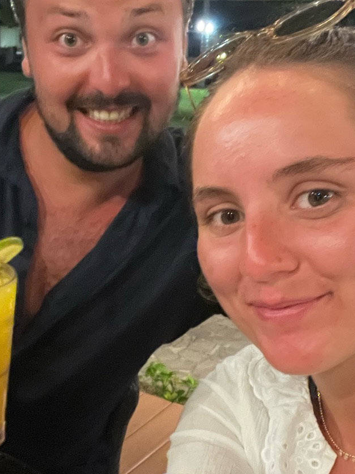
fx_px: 684
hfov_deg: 29.1
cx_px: 162
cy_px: 270
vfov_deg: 38.1
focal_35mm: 50
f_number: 2.2
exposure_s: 1/14
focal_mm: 2.71
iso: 1250
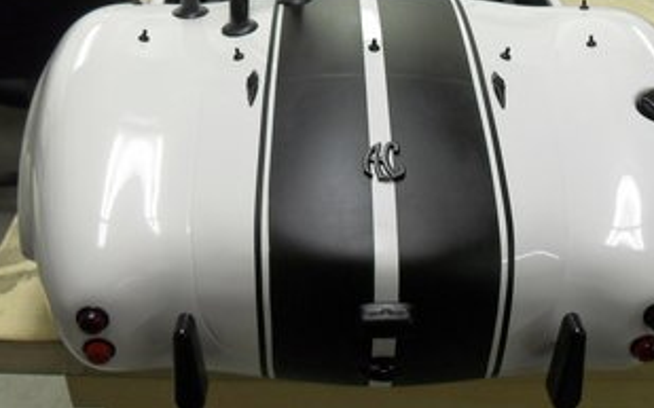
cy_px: 120
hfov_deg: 41.7
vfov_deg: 26.6
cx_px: 373
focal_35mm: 48
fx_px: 855
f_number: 2.8
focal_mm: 6.2
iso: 160
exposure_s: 1/30
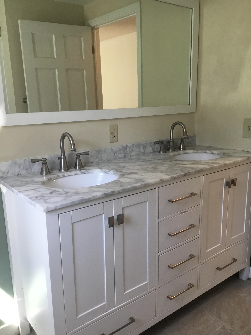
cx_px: 126
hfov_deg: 45.4
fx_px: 300
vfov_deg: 58.4
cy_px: 168
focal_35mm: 31
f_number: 2.4
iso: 25
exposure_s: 1/30
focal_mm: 3.3
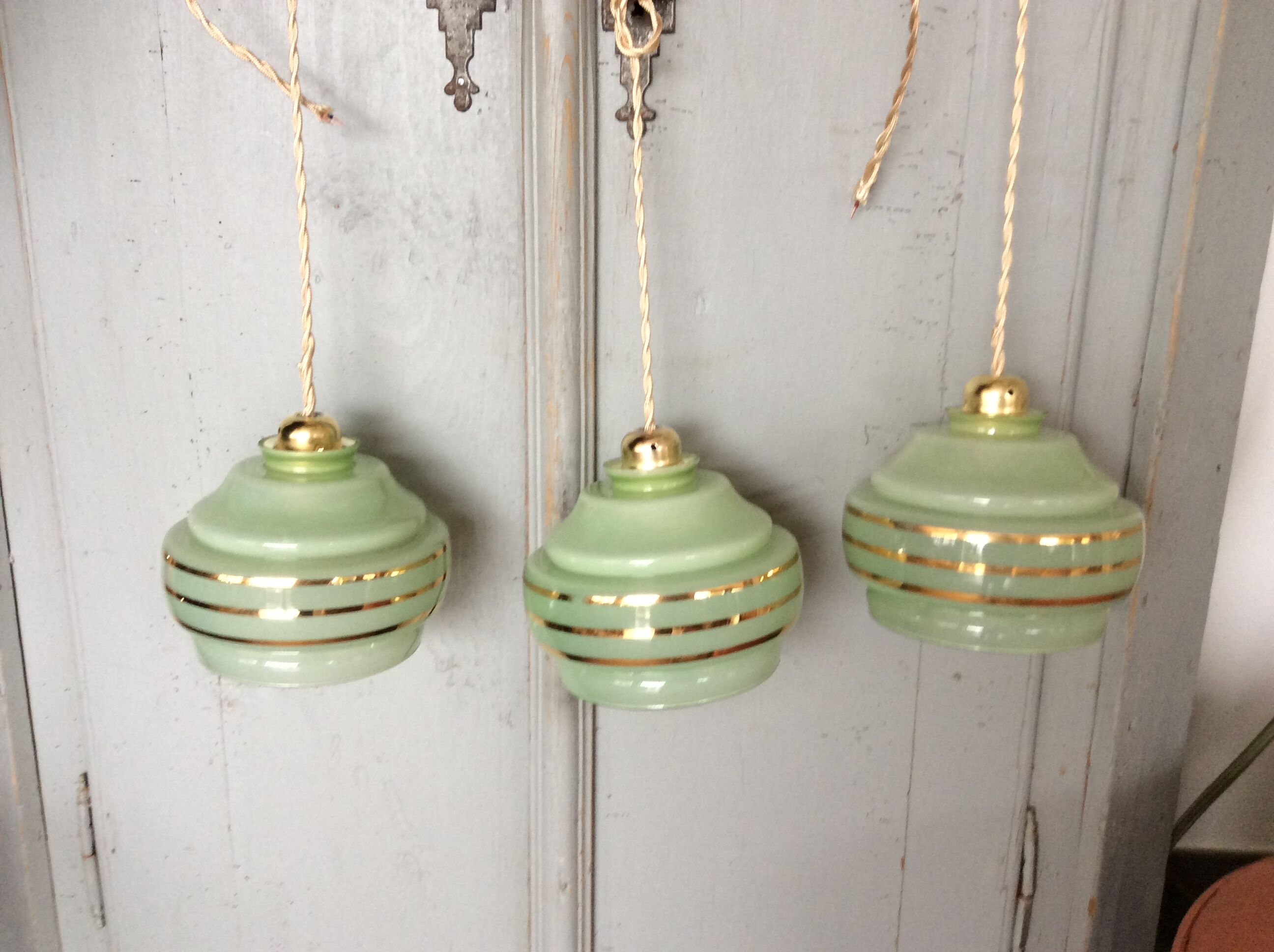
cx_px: 637
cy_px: 476
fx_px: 1176
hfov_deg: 56.9
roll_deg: +1.1
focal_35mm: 32
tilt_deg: -18.2
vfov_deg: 44.1
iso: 64
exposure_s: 1/25
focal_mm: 3.3
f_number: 2.4
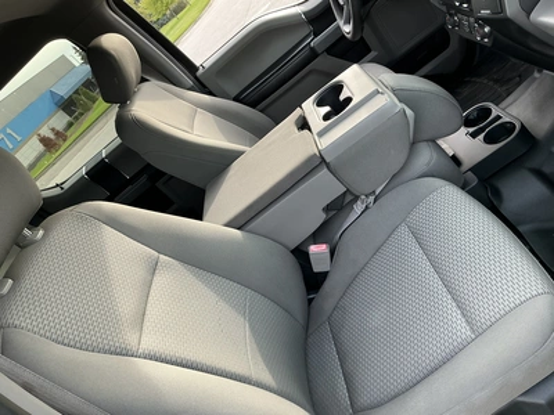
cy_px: 208
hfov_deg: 63.4
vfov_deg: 49.7
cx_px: 277
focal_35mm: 28
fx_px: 448
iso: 32
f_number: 1.8
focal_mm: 3
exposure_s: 1/122
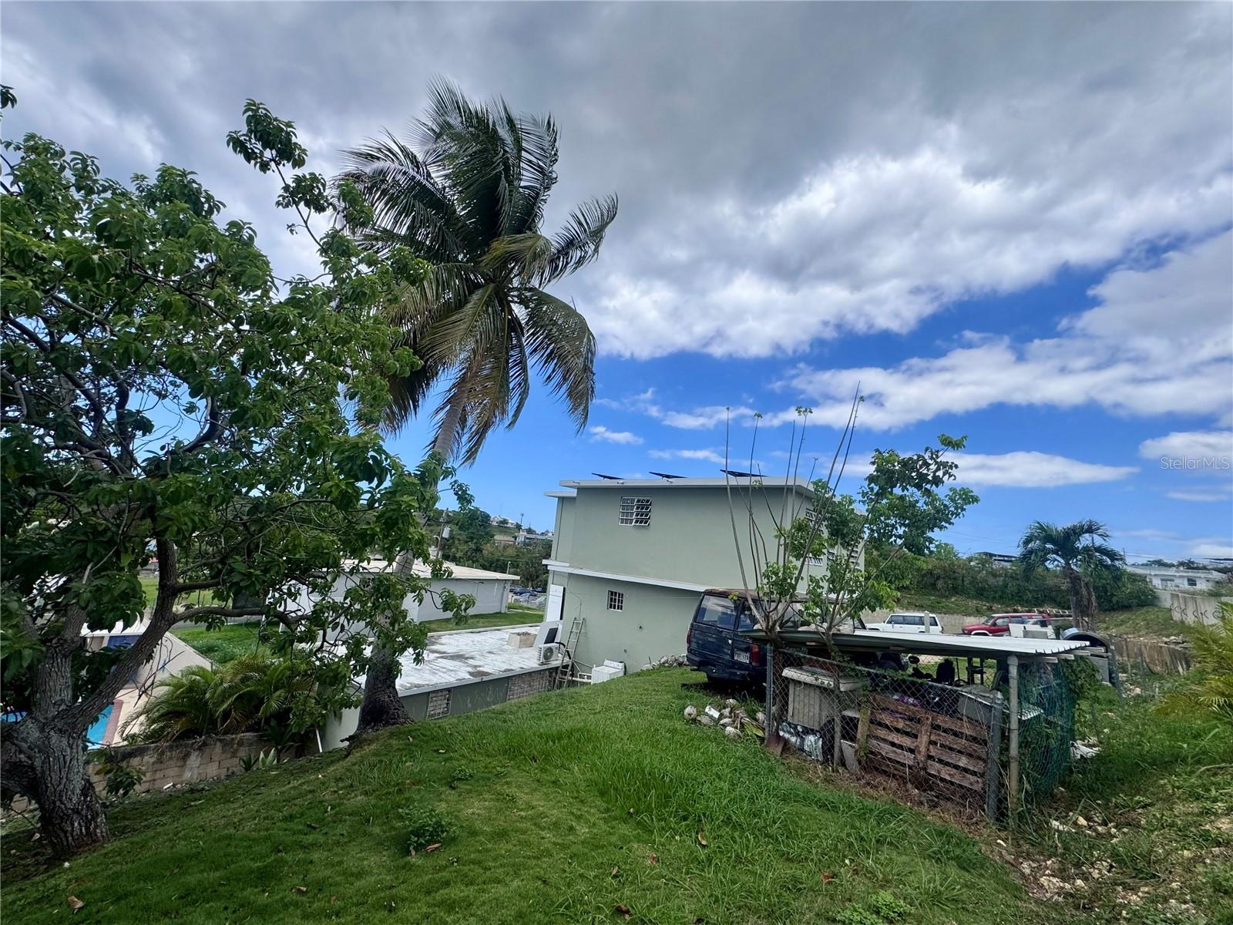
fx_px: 499
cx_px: 616
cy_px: 462
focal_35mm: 14
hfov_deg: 102.1
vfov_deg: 85.7
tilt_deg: +9.8
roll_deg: -5.0
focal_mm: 2.22
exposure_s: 1/2208
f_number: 2.2
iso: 50
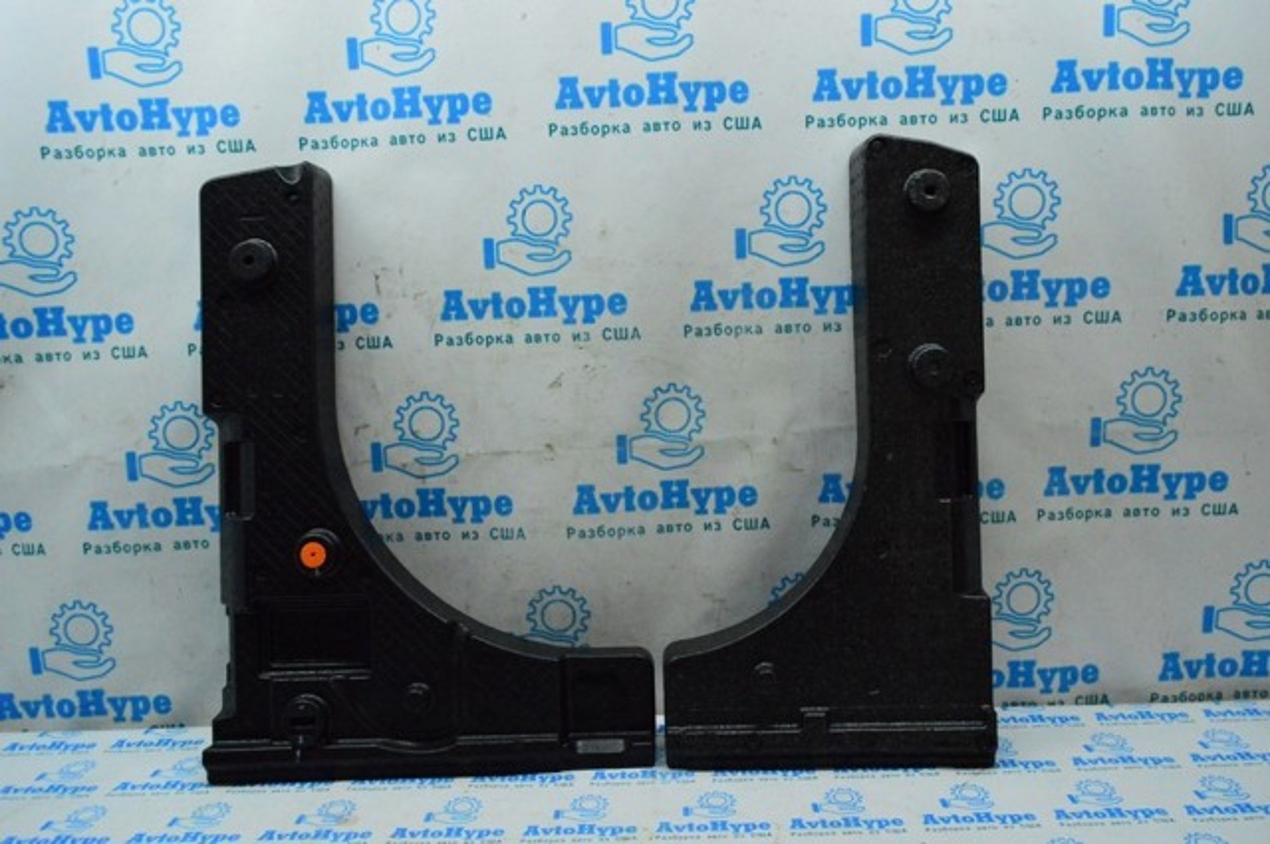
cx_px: 635
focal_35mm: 30
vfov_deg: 43.5
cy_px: 422
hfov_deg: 62.0
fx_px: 1057
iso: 6400
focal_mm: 20
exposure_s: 1/640
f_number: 6.3
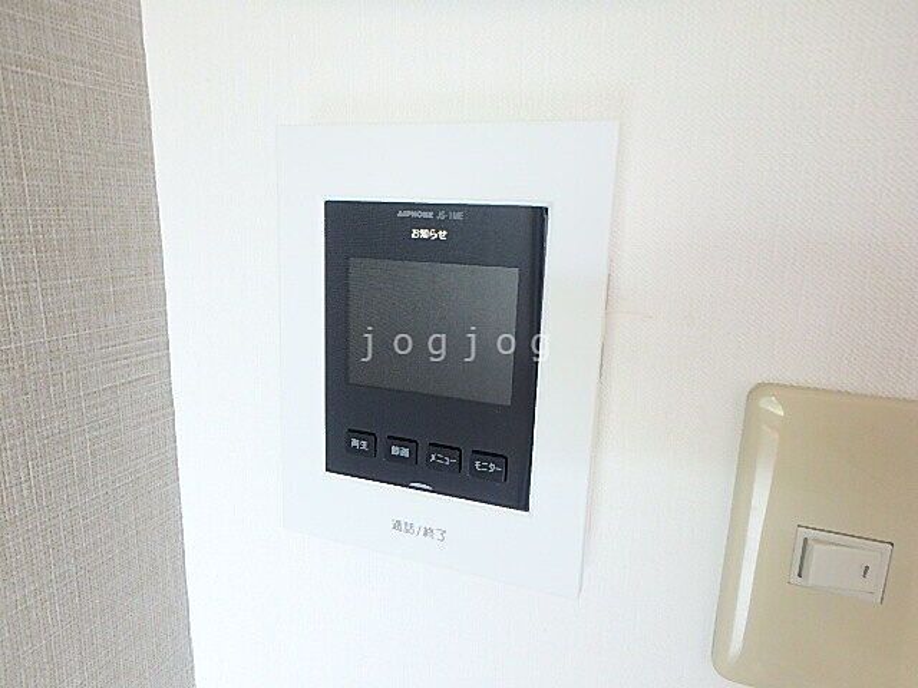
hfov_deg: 79.0
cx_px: 459
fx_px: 557
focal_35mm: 21
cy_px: 344
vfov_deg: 63.4
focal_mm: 3.7
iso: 250
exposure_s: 1/30
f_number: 3.5
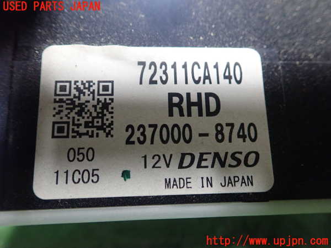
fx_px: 287
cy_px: 124
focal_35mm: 30
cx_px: 166
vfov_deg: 46.8
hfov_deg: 60.0
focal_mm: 5.5
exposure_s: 1/100
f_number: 2.3
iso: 800
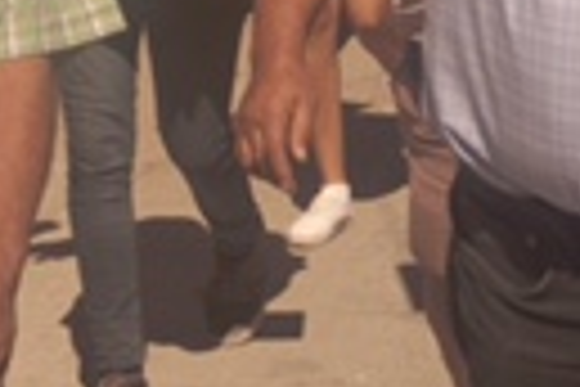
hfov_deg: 10.5
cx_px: 562
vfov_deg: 6.8
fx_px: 3125
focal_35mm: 194
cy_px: -410
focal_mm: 26
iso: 100
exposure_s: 1/1250
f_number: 7.1
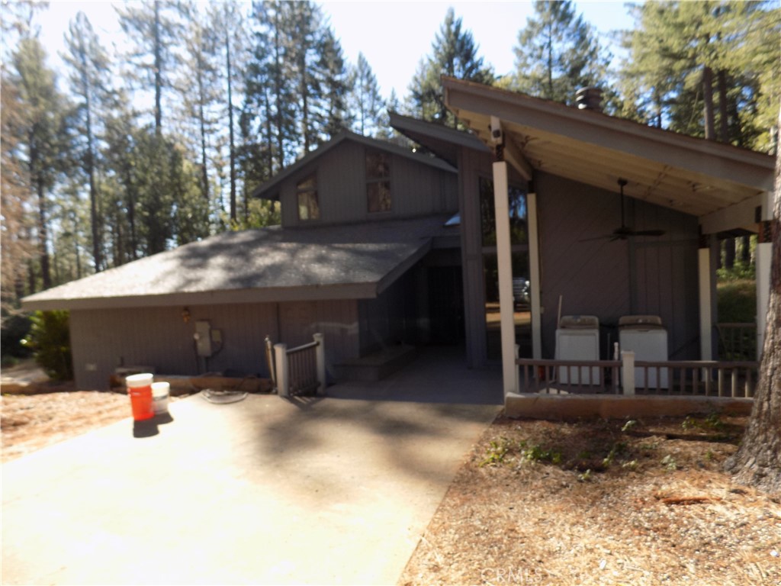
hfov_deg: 73.9
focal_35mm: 23
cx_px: 390
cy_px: 293
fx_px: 519
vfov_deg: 58.9
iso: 80
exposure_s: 1/250
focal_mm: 4
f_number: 3.1
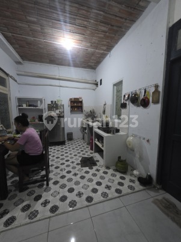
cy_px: 121
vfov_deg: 106.2
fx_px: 91
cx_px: 90
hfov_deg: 89.9
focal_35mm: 13
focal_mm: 2.2
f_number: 1.9
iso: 800
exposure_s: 1/33.3
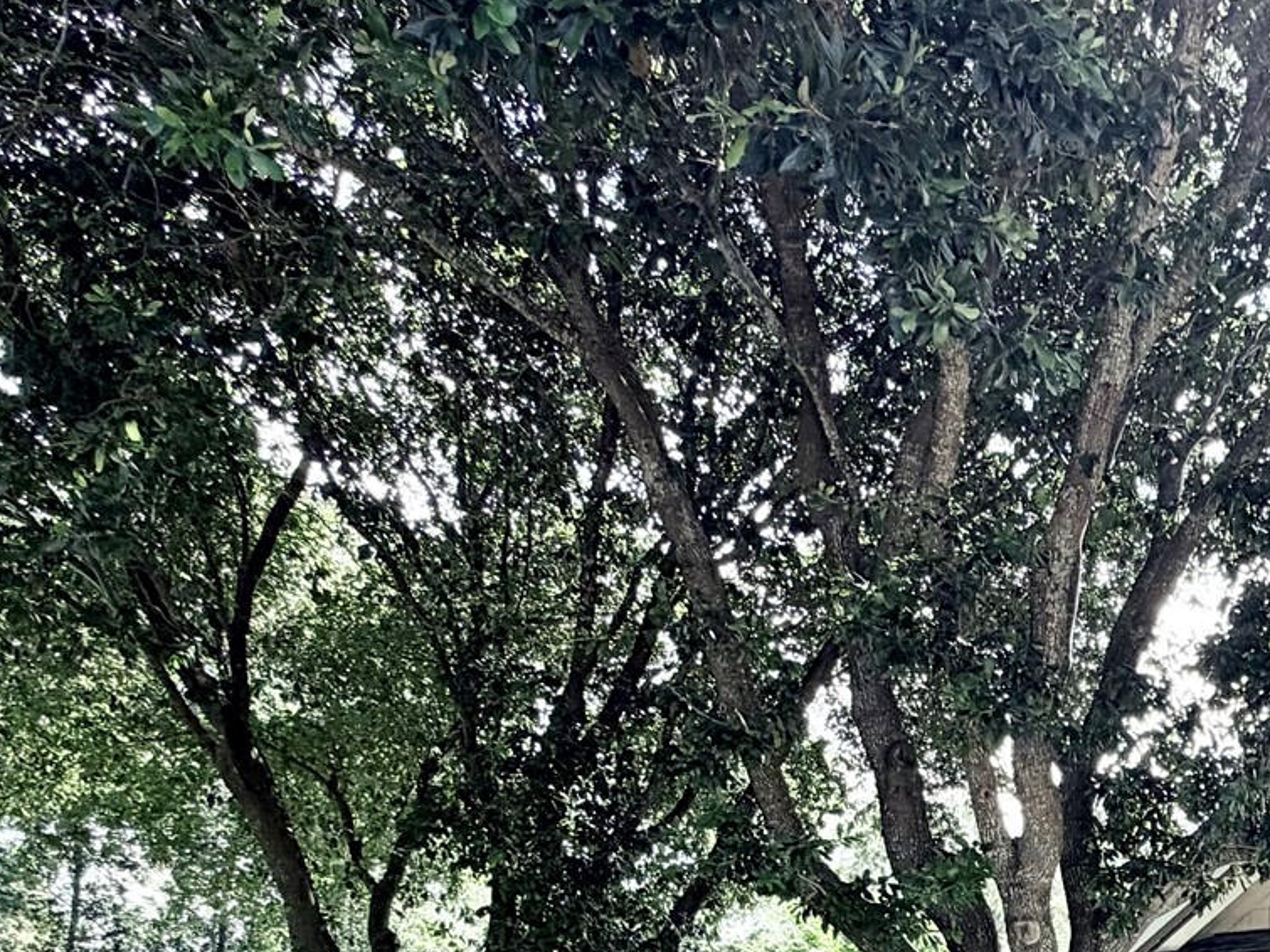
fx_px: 1394
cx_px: 1268
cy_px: 1110
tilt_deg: +3.1
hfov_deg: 42.4
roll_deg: -1.0
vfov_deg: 32.1
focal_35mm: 38
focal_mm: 2.22
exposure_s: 1/734
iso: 40
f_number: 2.2
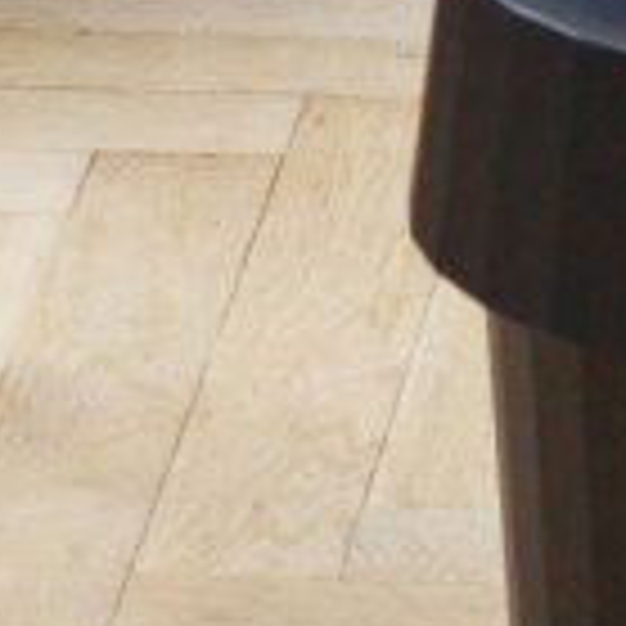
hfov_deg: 3.1
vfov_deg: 3.1
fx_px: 11539
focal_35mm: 564
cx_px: 288
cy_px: -1184
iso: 800
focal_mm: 50
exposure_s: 1/60
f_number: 4
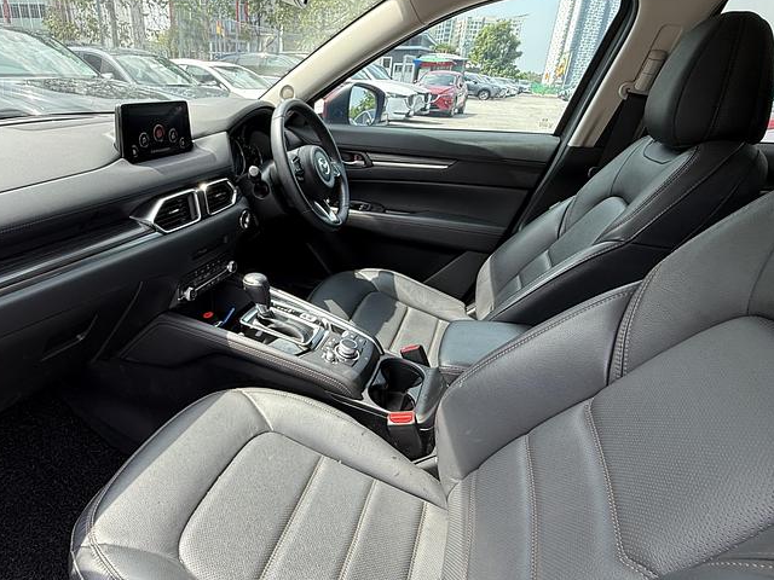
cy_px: 282
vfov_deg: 63.4
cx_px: 275
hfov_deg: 77.1
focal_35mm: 21
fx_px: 470
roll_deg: -1.6
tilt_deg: -23.2
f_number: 2.2
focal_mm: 2.22
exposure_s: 1/176
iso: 50
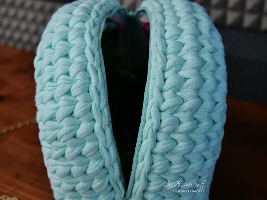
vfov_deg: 31.5
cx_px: 134
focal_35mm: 46
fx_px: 355
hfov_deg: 41.2
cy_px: 100
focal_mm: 23
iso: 500
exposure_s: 1/125
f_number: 4.3
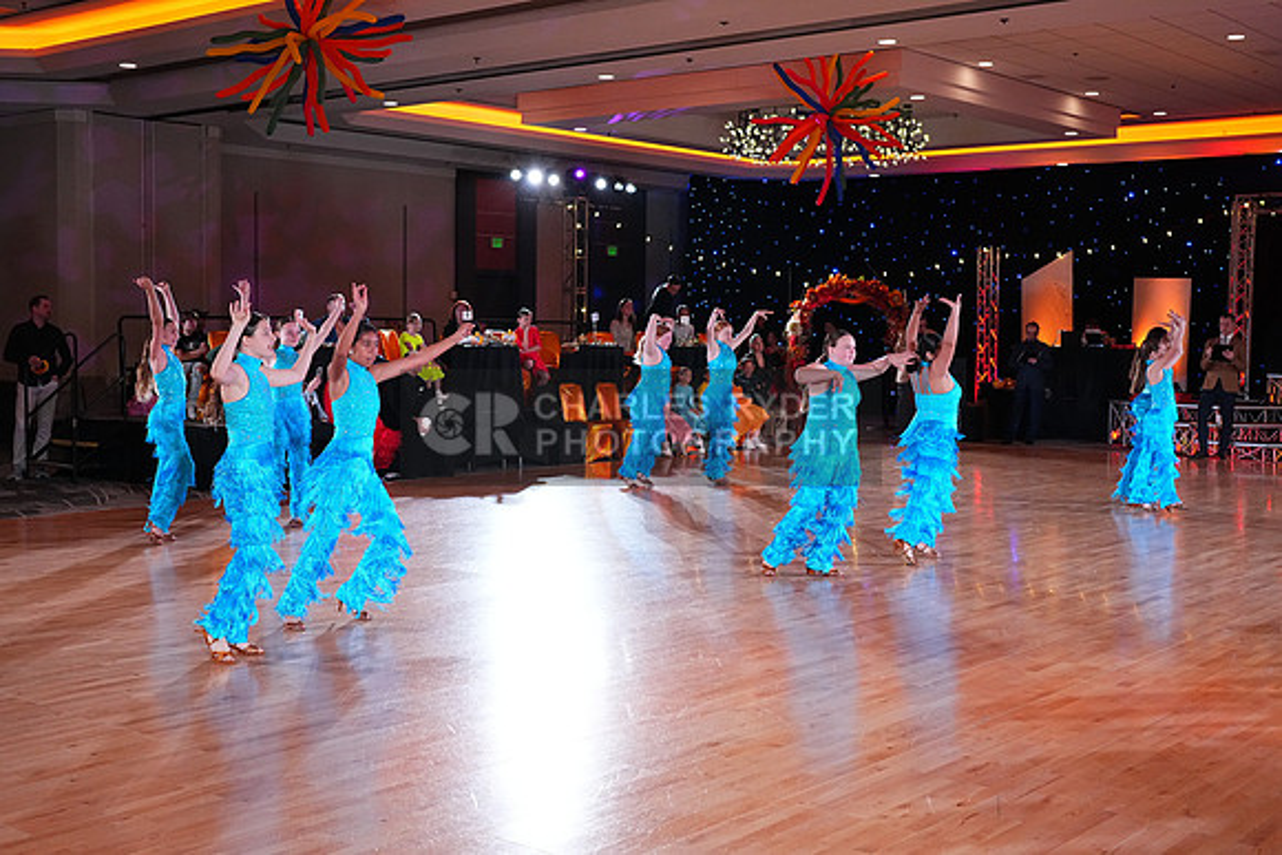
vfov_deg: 31.9
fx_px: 1496
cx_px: 641
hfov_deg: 46.4
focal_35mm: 42
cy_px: 428
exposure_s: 1/400
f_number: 5.6
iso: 5000
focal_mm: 42
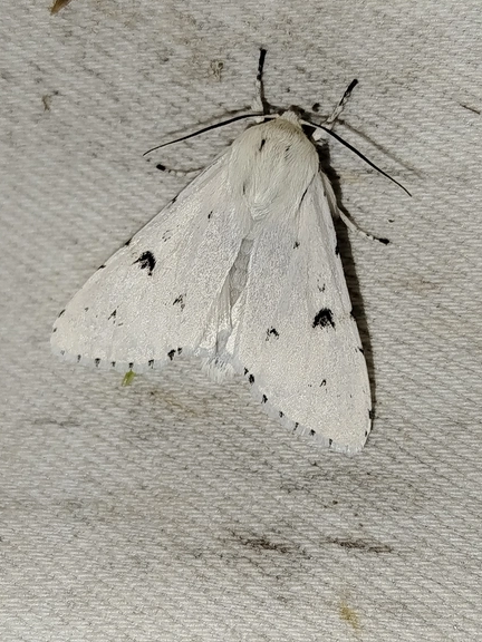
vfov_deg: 24.4
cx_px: 225
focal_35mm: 80
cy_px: 319
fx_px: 1485
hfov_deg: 18.4
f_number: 1.7
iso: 80
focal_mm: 5.31
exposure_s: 1/100
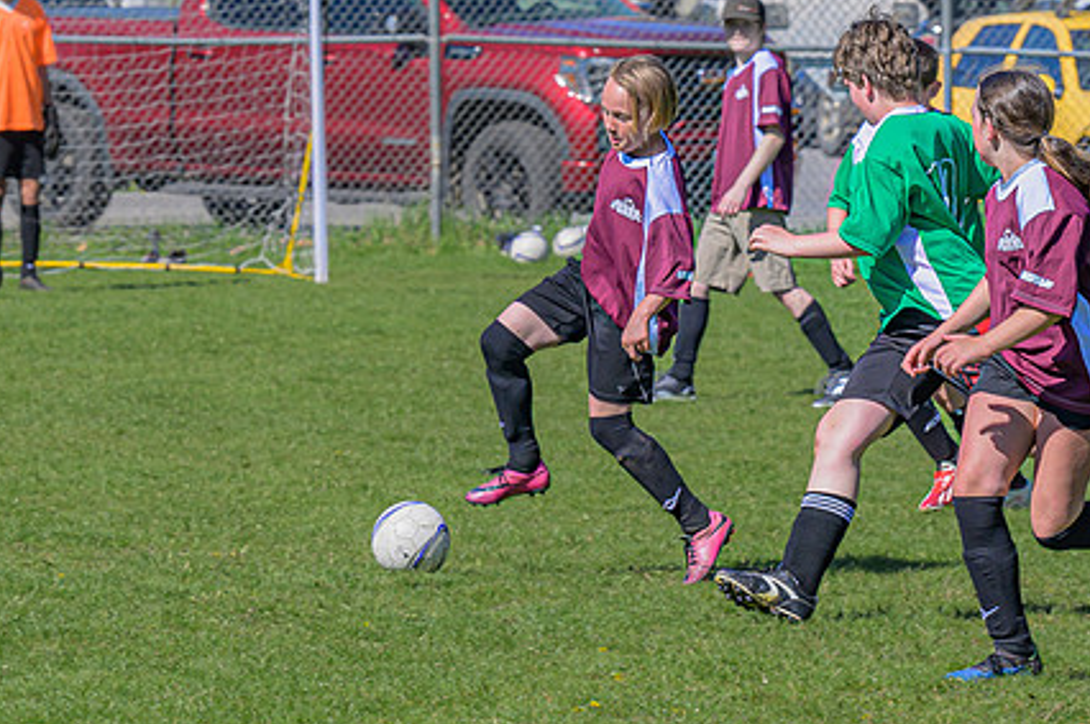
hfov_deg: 6.0
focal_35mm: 345
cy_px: 274
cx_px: 476
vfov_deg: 4.0
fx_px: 10434
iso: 200
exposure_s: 1/500
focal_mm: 120
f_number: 6.3
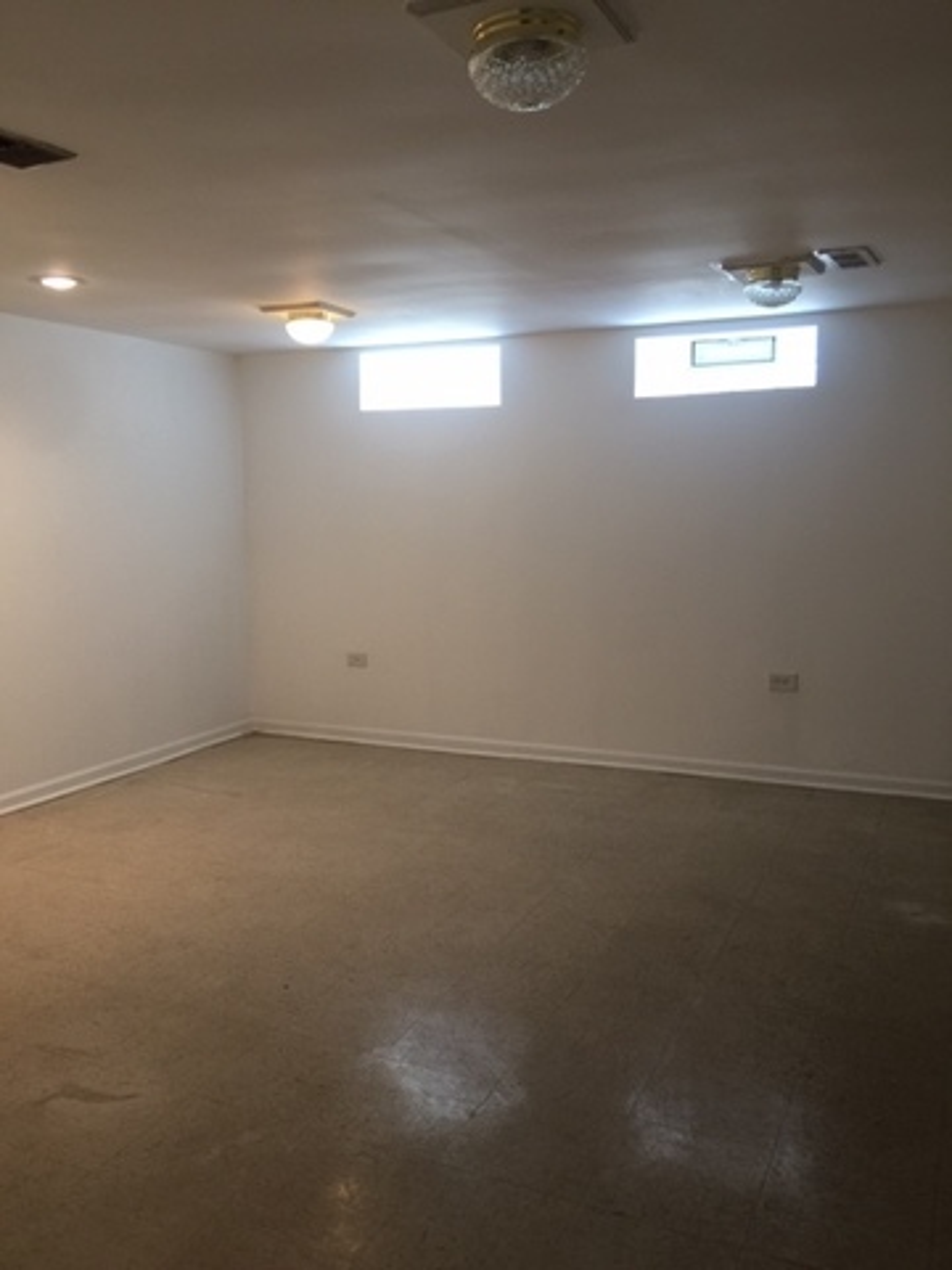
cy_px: 635
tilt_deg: -5.9
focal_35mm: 29
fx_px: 1063
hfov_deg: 48.2
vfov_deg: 61.7
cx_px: 476
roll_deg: +1.0
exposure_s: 1/30
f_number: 2.2
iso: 32
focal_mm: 4.15
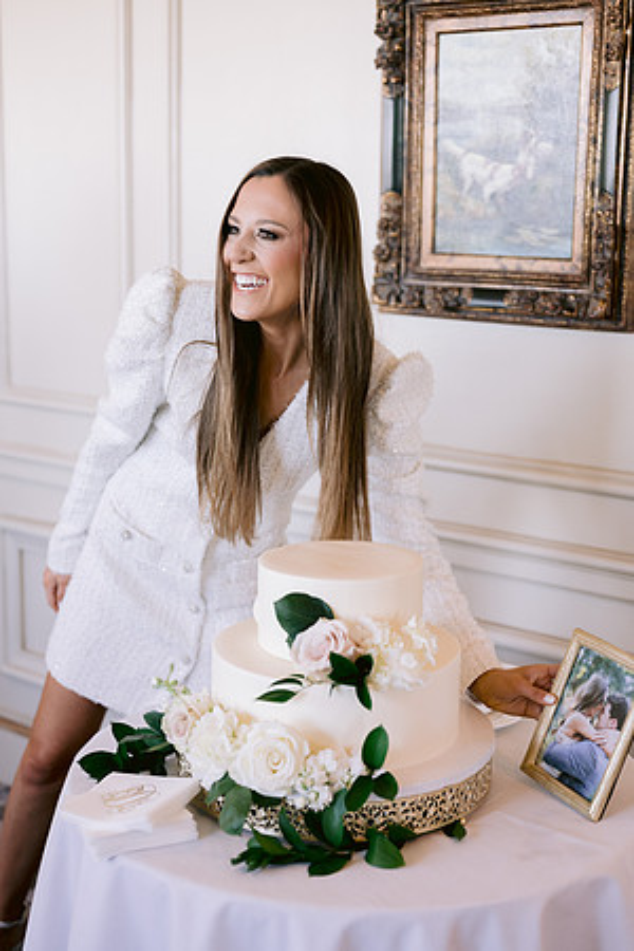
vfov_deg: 39.6
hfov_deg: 27.0
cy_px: 476
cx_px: 317
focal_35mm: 50
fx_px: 1321
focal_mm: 50
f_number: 2.8
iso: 800
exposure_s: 1/200
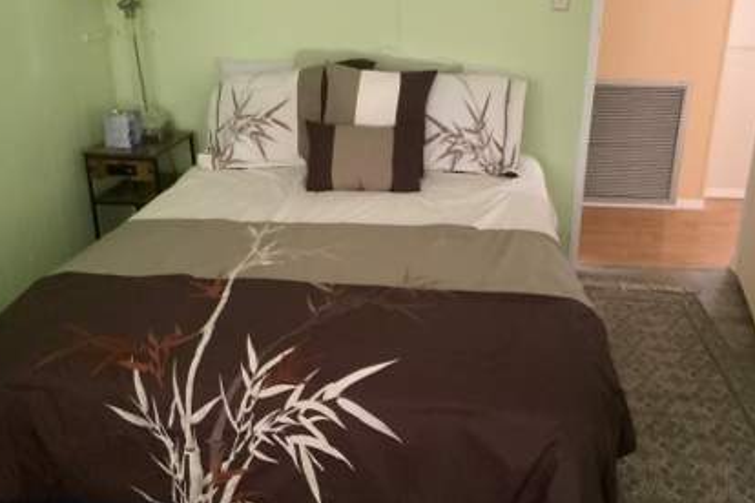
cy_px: 224
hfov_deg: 54.4
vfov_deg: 37.8
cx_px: 379
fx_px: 734
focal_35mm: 35
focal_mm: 3
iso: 640
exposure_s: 1/29
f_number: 1.8
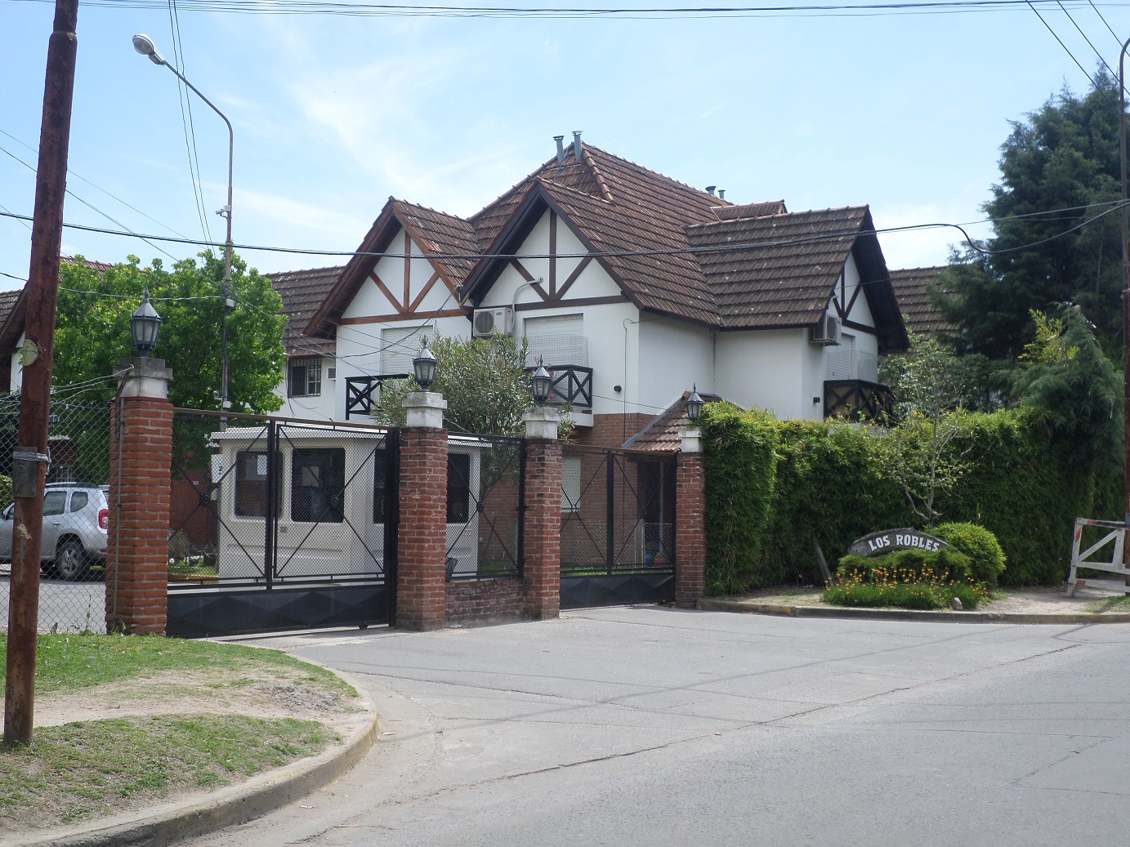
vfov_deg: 33.6
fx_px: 1404
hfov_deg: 43.9
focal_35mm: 43
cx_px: 565
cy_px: 424
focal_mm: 7.8
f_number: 3.2
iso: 80
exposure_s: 1/750
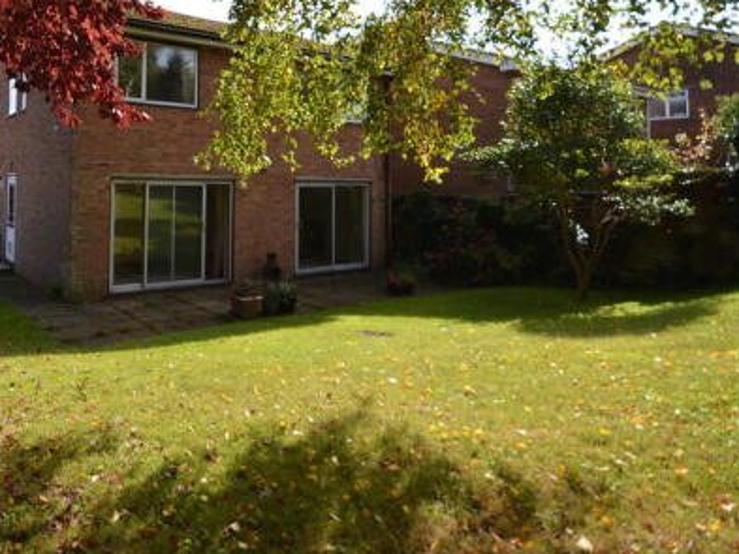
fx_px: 513
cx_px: 177
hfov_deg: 66.7
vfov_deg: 54.7
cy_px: 152
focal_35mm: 24
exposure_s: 1/200
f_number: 6.3
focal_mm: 10
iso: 100
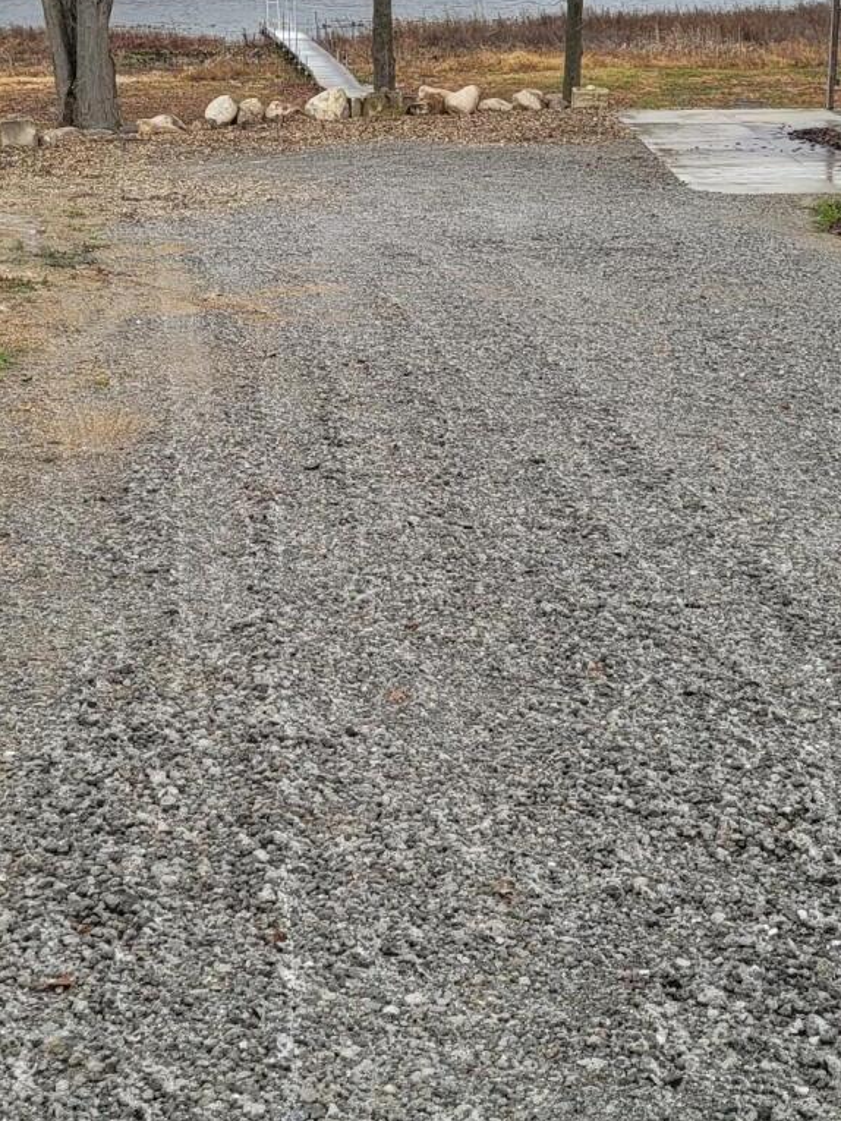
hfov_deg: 21.6
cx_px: 369
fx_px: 2202
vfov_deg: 28.4
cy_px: 368
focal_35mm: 68
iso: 40
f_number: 1.8
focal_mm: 5.4
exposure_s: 1/164
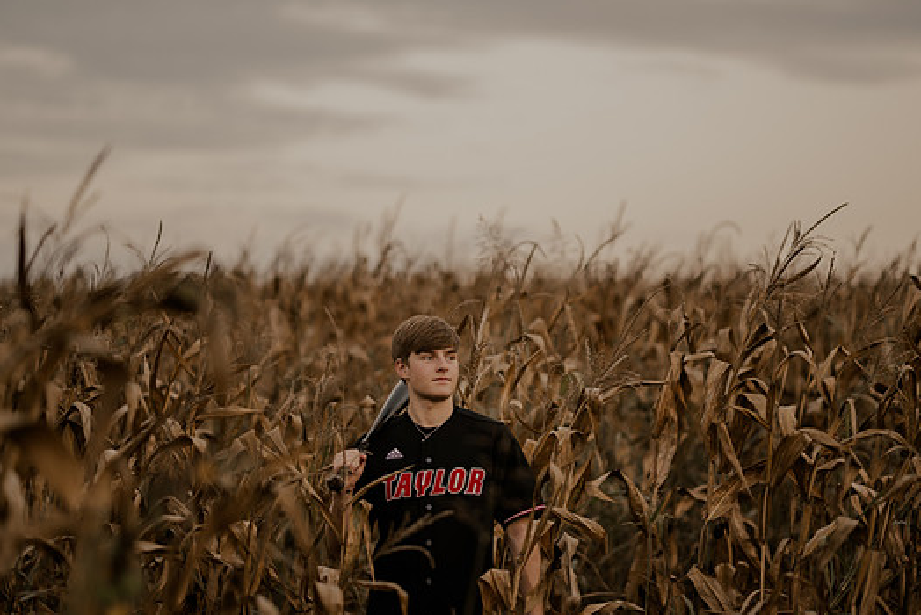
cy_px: 331
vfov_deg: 14.6
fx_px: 2406
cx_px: 480
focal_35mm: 94
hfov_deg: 21.7
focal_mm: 85
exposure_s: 1/500
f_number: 1.4
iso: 800
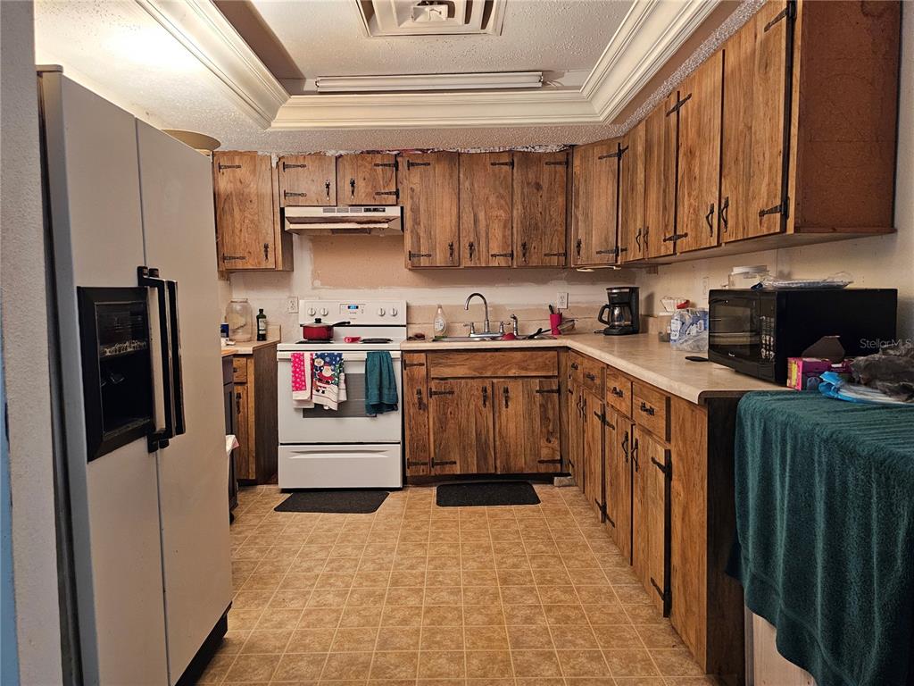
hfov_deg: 73.9
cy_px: 343
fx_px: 607
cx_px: 457
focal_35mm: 23
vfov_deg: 58.9
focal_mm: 6.3
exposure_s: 1/120
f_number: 1.7
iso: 1000
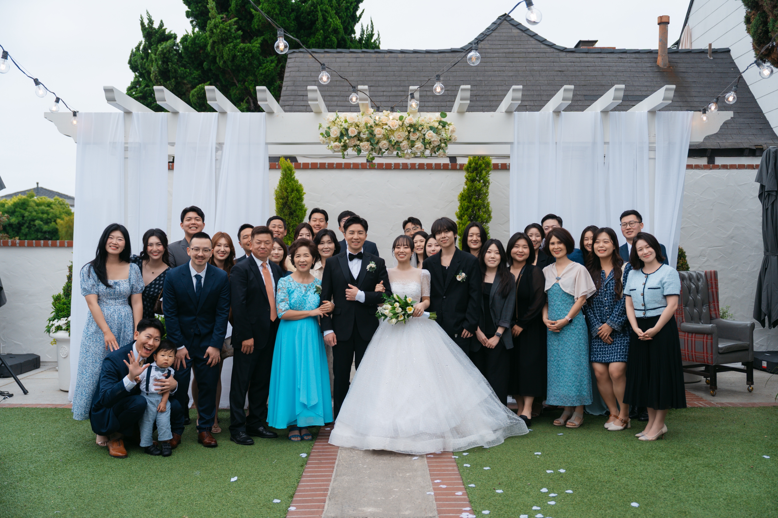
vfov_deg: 36.9
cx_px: 389
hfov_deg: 53.1
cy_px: 259
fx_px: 778
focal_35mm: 36
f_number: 2.8
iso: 200
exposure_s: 1/2500
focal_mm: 36
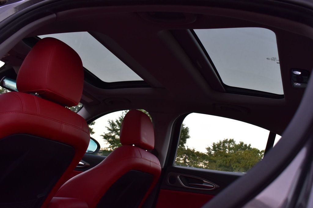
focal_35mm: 34
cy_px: 104
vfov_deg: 38.3
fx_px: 300
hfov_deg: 55.1
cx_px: 156
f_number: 7.1
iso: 400
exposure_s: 1/30
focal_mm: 23
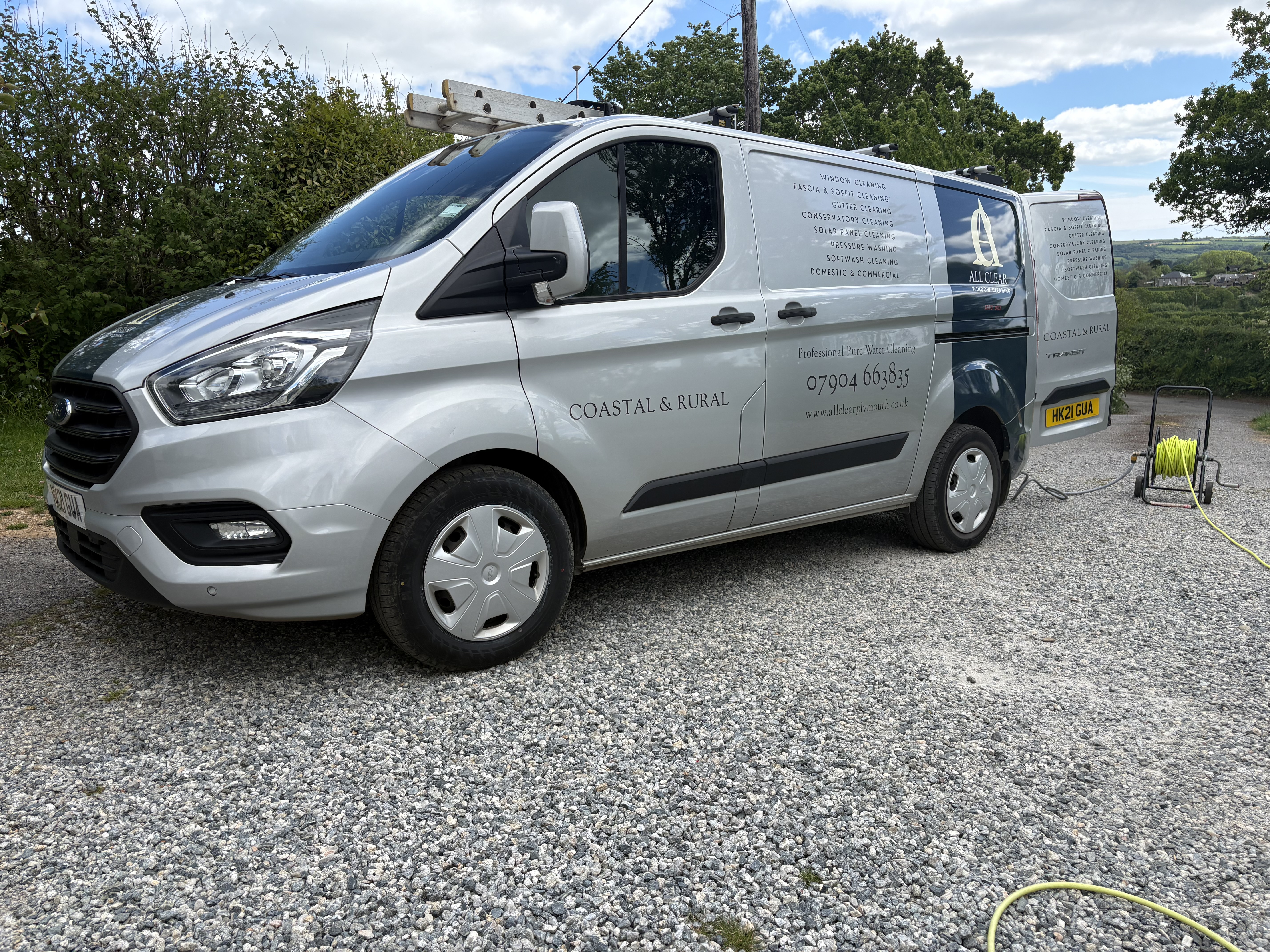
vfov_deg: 53.1
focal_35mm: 26
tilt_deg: -12.4
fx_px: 954
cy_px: 476
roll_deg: +3.0
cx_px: 635
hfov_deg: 67.3
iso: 50
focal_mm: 5.96
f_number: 1.6
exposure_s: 1/1953
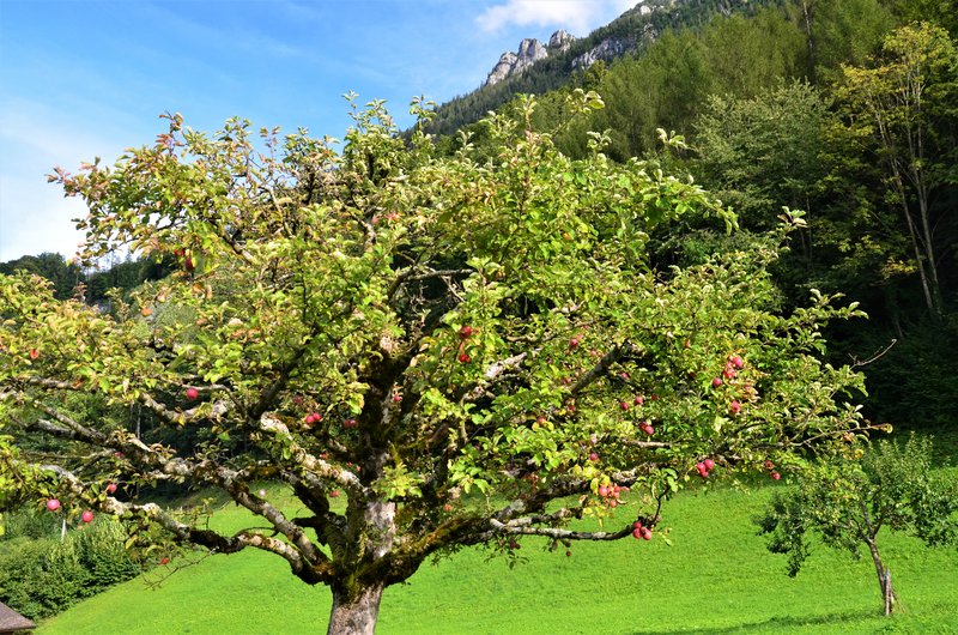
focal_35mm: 36
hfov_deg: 53.2
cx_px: 479
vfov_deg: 36.7
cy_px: 318
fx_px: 956
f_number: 8
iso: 320
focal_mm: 24
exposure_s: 1/80
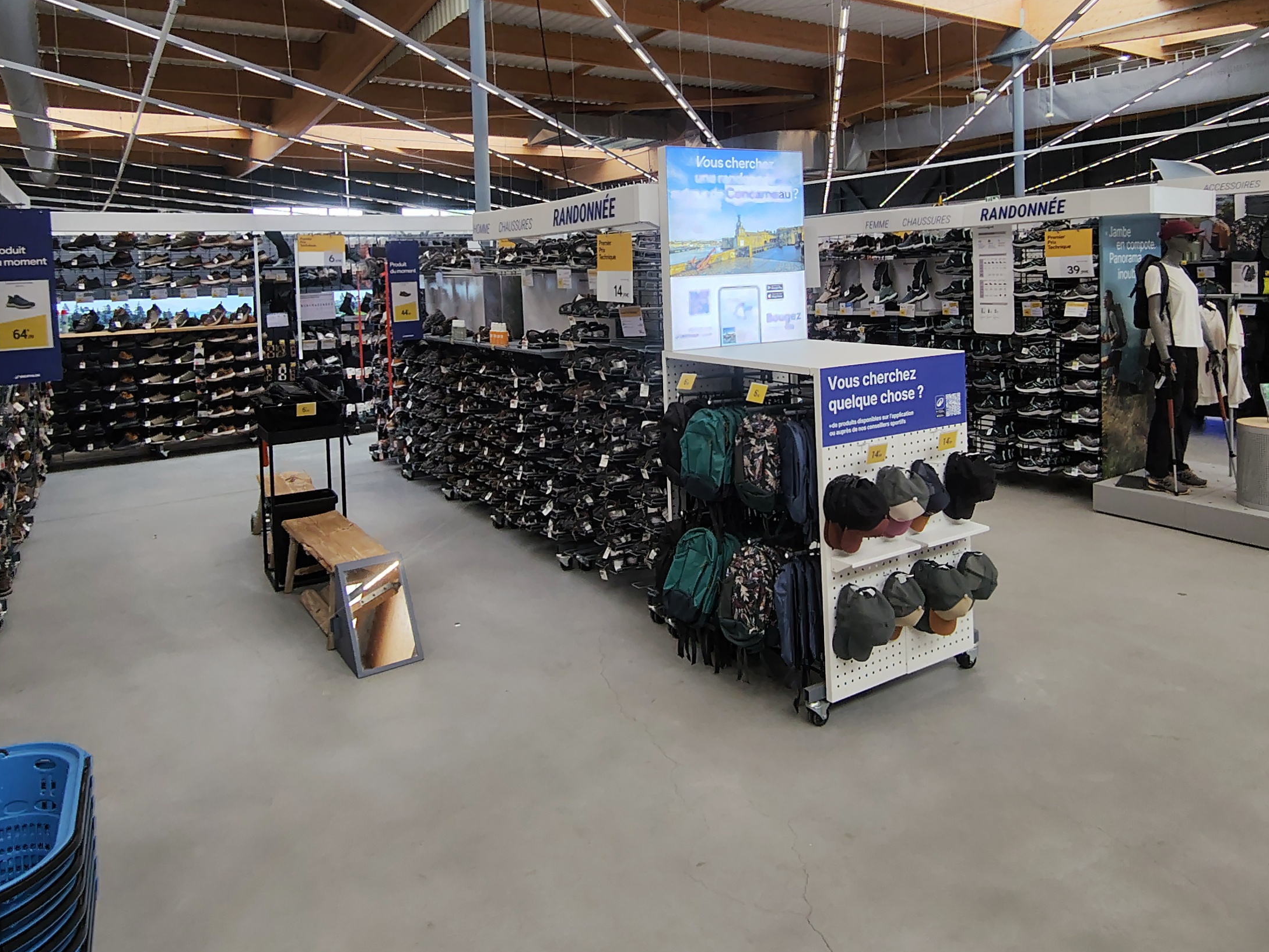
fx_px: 880
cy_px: 307
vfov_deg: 55.5
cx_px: 629
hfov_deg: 71.6
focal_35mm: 24
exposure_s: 1/89.4
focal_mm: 1.66
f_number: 2.2
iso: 100
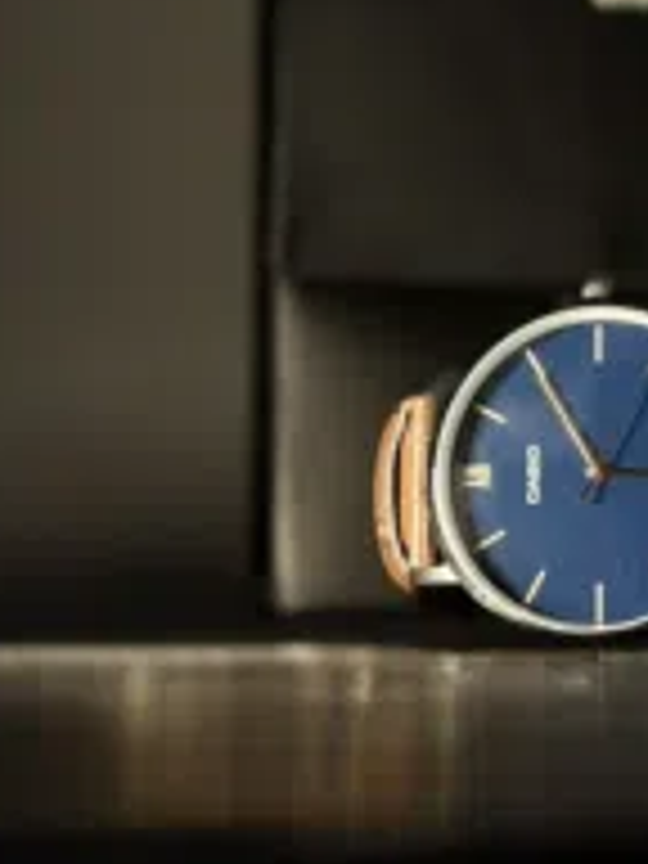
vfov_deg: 19.6
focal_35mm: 100
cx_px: 608
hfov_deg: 14.6
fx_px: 2496
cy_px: 360
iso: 250
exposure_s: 1/56
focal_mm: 6.76
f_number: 1.78
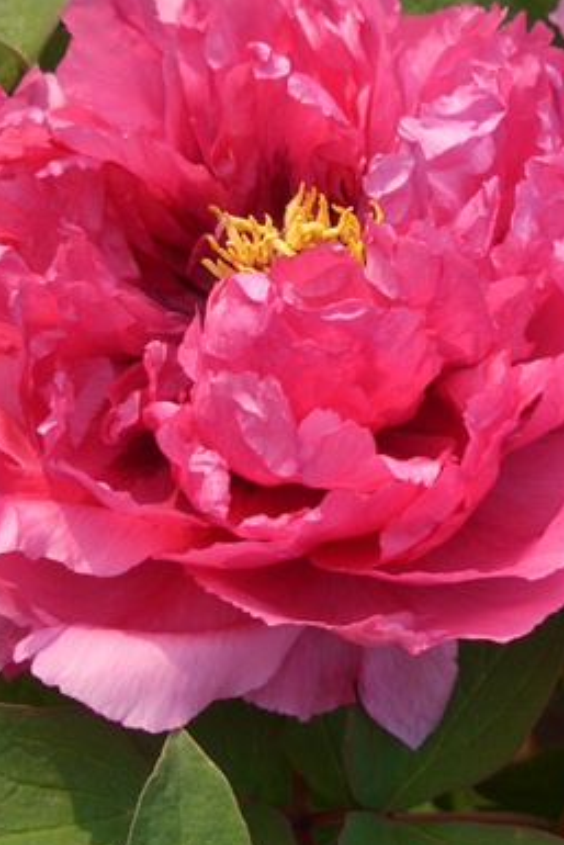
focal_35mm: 68
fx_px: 1596
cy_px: 380
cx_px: 391
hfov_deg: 19.9
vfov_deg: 29.6
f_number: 2.6
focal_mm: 5.8
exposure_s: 1/640
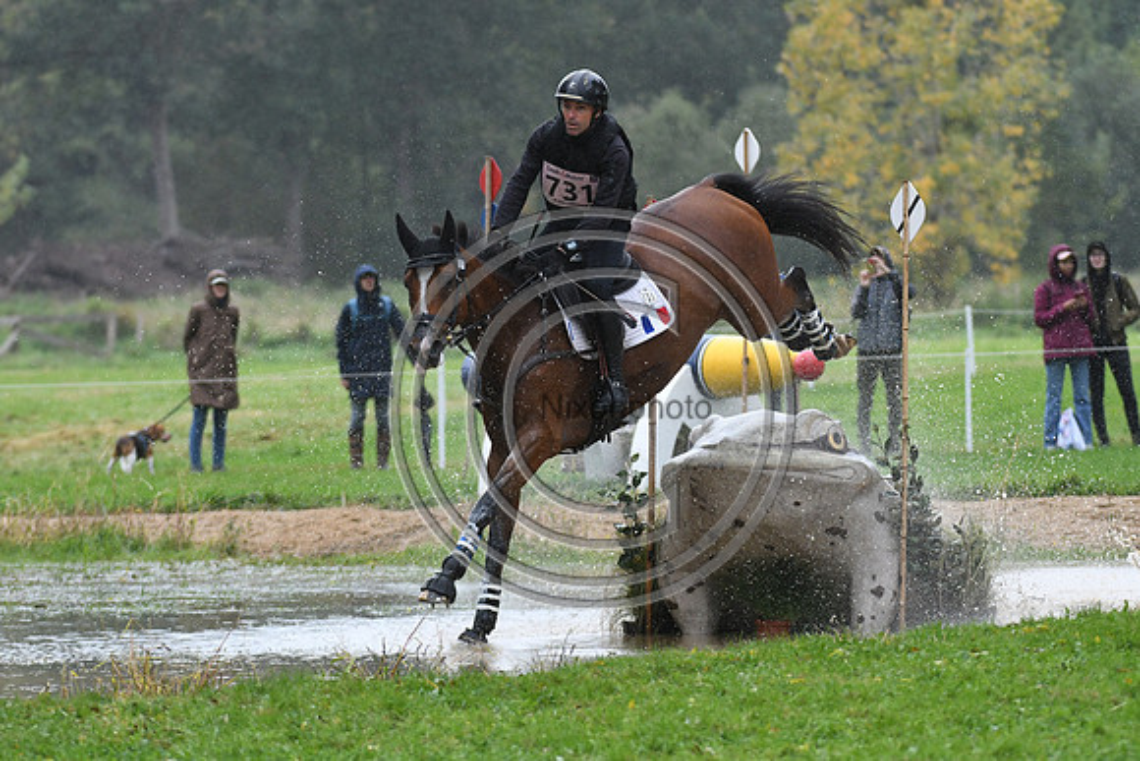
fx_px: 9502
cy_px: 380
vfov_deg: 4.6
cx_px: 570
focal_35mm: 300
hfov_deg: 6.9
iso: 1100
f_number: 4.5
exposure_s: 1/1250
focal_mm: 200
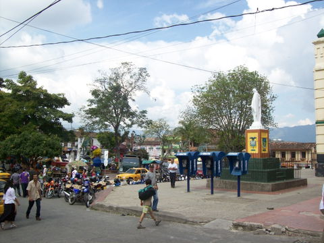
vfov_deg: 39.7
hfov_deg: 51.4
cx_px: 162
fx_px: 337
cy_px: 122
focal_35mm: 36
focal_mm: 6
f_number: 4.8
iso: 80
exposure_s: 1/410
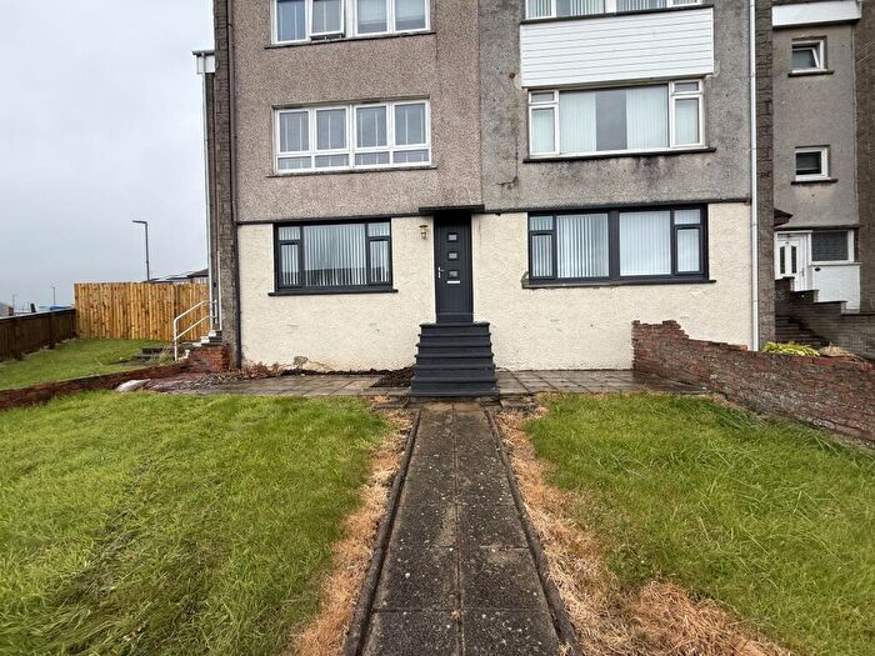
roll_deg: +0.3
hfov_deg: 102.1
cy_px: 328
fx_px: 354
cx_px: 438
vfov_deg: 85.7
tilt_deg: +0.6
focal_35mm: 14
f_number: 2.2
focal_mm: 2.22
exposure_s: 1/132
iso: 50
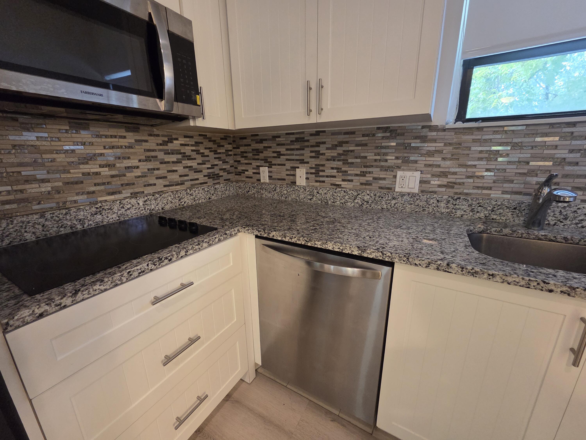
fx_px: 220
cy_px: 220
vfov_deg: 89.9
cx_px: 293
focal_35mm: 13
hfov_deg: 106.2
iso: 500
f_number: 2.2
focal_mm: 2.2
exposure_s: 1/60
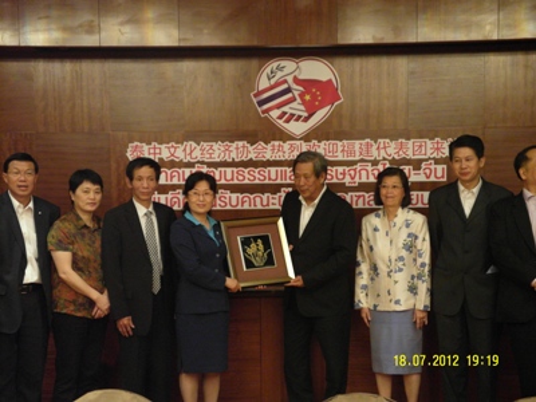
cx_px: 268
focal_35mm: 72
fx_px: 1115
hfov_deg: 27.0
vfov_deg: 20.4
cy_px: 201
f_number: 2.4
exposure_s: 1/30
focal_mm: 15.6
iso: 640
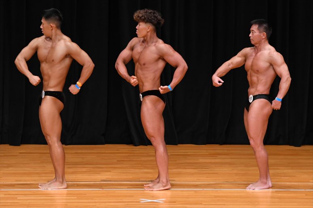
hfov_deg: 7.6
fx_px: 2346
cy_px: 104
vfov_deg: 5.1
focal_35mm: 270
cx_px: 156
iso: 3200
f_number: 5.6
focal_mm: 180
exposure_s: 1/400
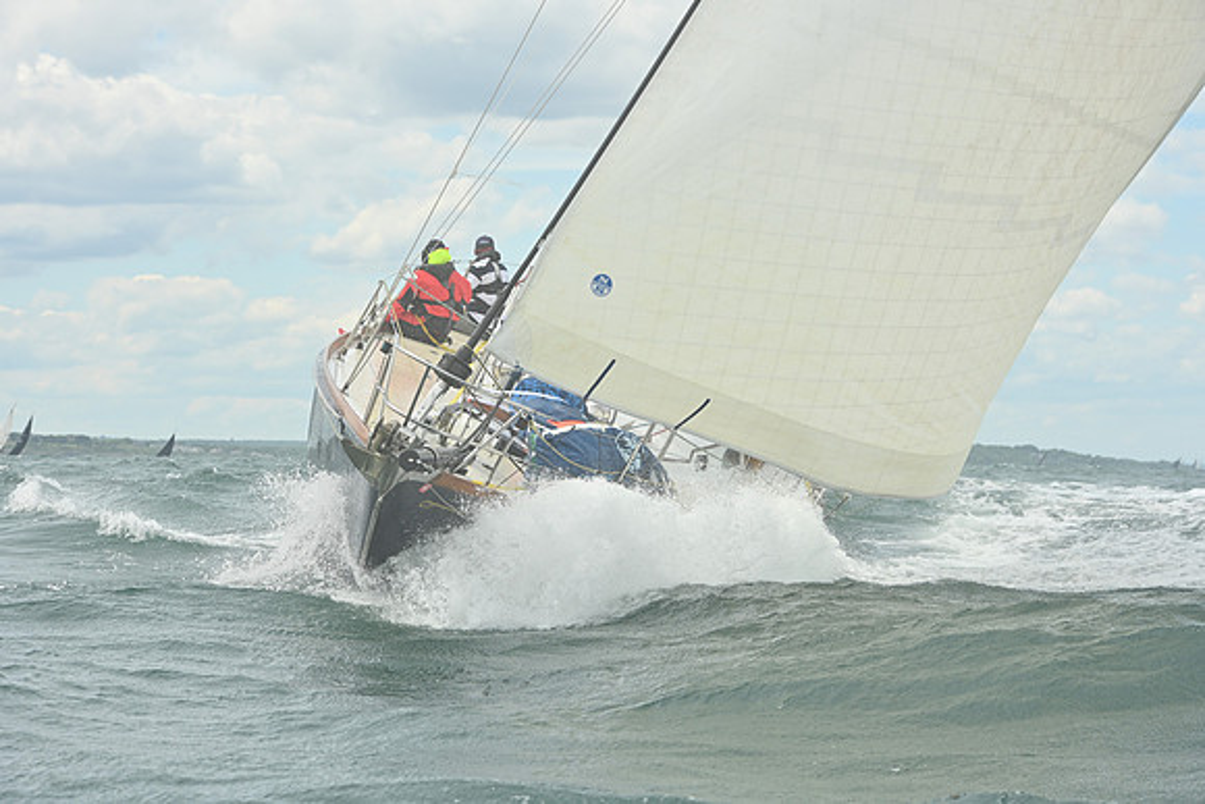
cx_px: 602
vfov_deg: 14.0
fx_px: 3281
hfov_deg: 20.8
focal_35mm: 98
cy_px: 402
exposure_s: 1/1250
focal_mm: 98
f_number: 10
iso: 320
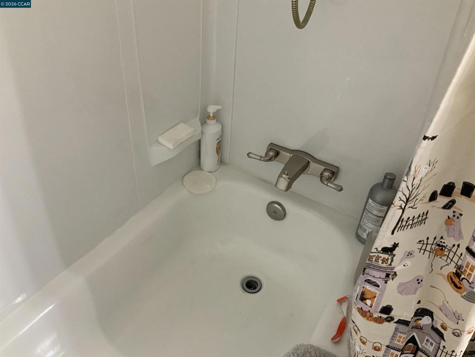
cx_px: 238
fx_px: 398
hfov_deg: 61.7
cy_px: 178
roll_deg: -4.2
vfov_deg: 48.2
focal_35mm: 29
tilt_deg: -38.1
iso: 200
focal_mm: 3
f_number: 1.8
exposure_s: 1/60
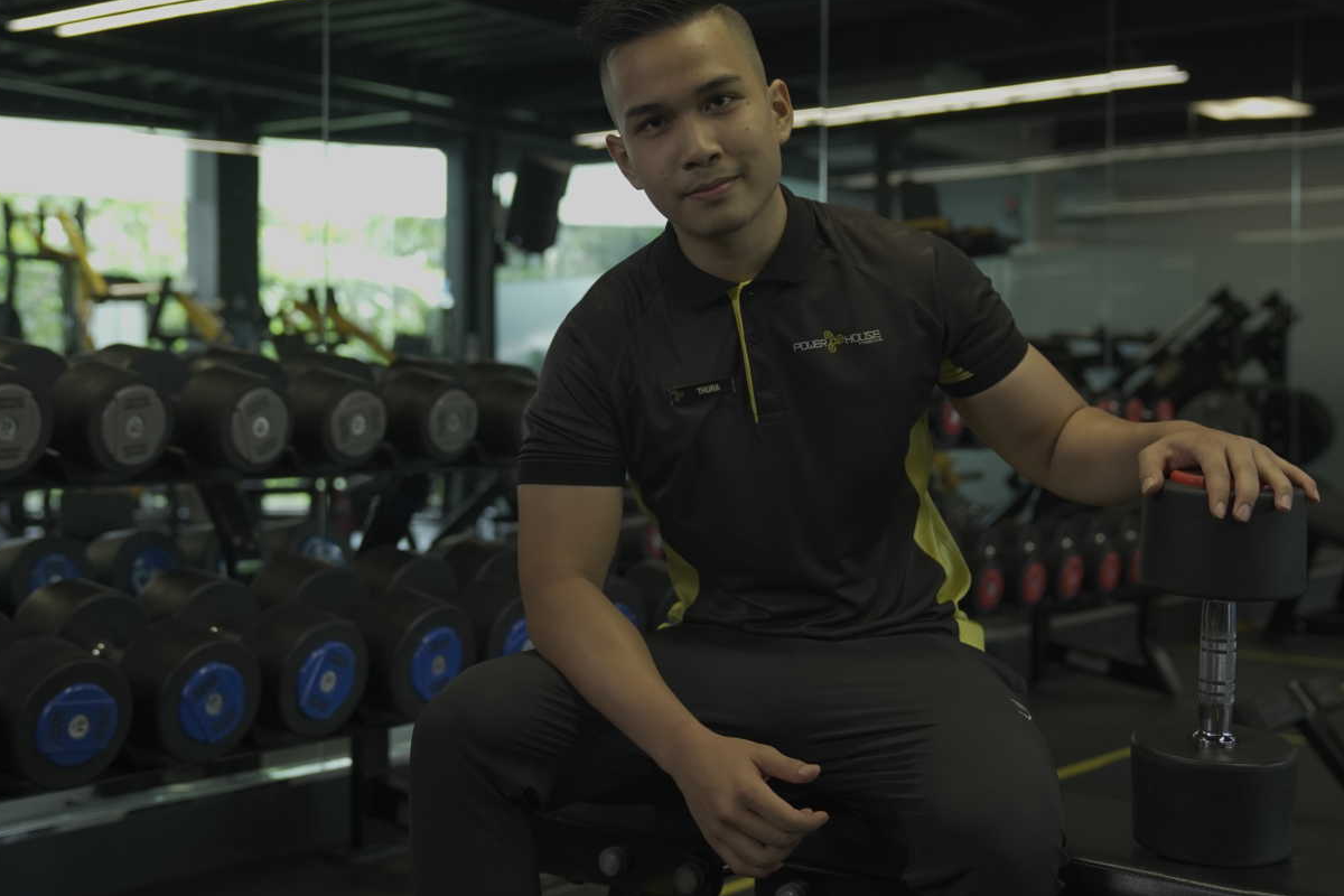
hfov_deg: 38.2
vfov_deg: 26.0
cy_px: 396
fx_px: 1941
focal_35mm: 52
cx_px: 646
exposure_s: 1/100
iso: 640
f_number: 2.8
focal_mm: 39
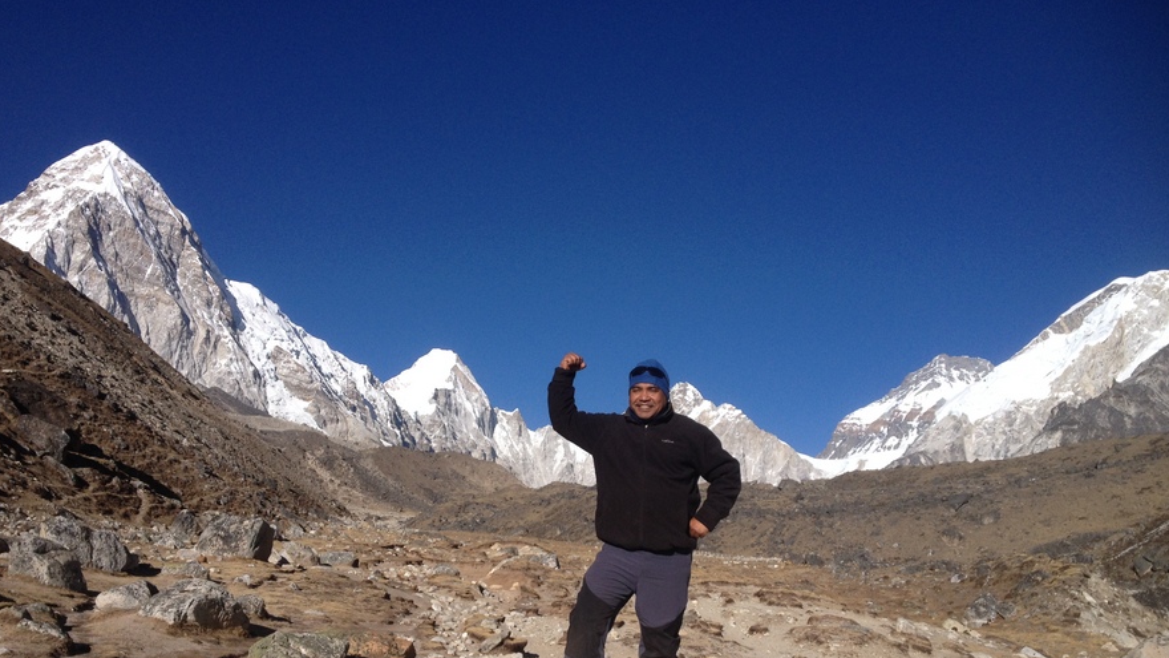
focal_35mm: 39
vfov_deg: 30.2
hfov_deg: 51.6
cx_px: 584
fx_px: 1209
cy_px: 438
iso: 50
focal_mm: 4.28
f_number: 2.4
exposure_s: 1/2632
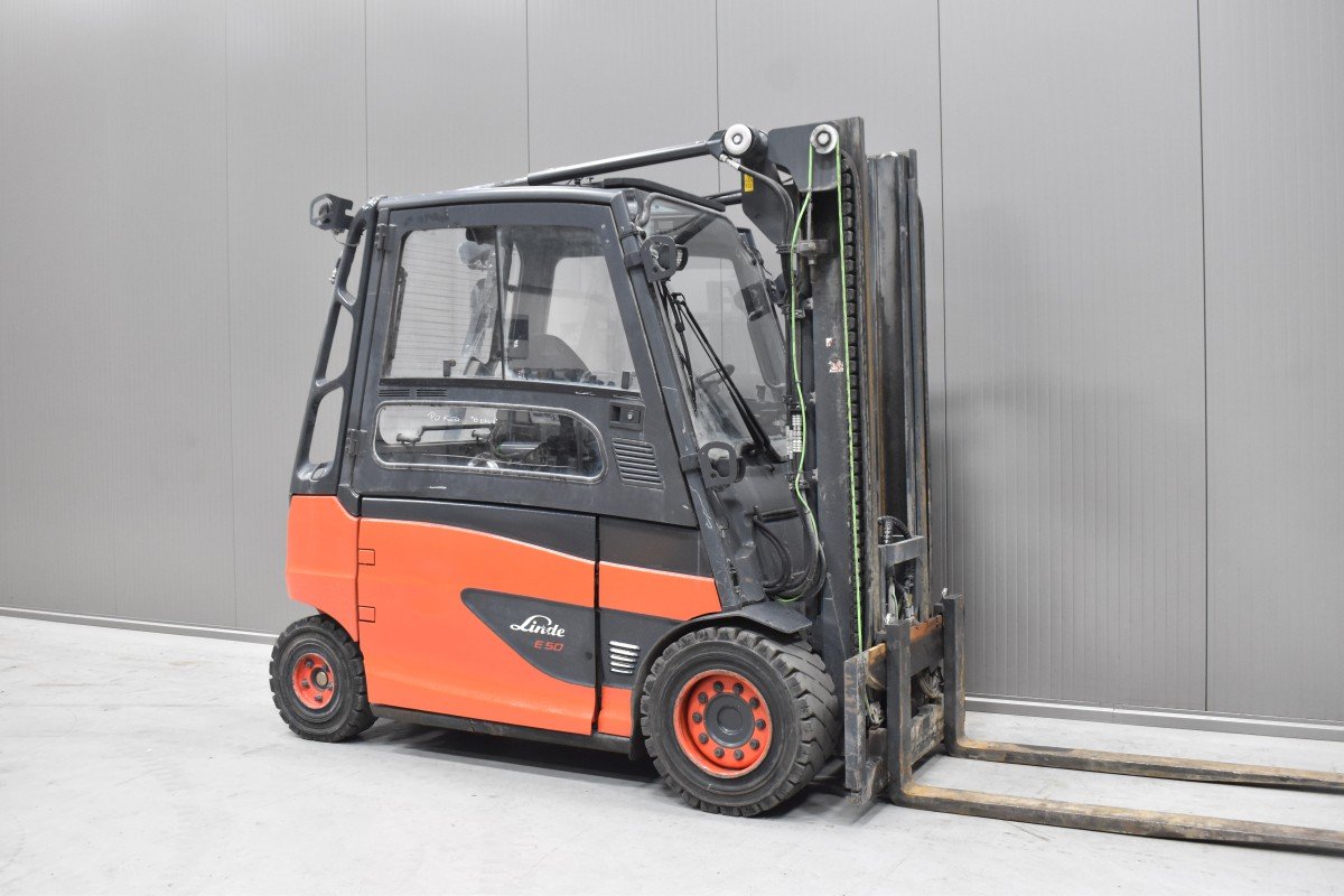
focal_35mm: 33
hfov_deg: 57.2
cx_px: 672
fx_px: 1232
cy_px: 448
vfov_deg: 40.0
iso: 1600
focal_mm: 22
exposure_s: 1/25
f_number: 5
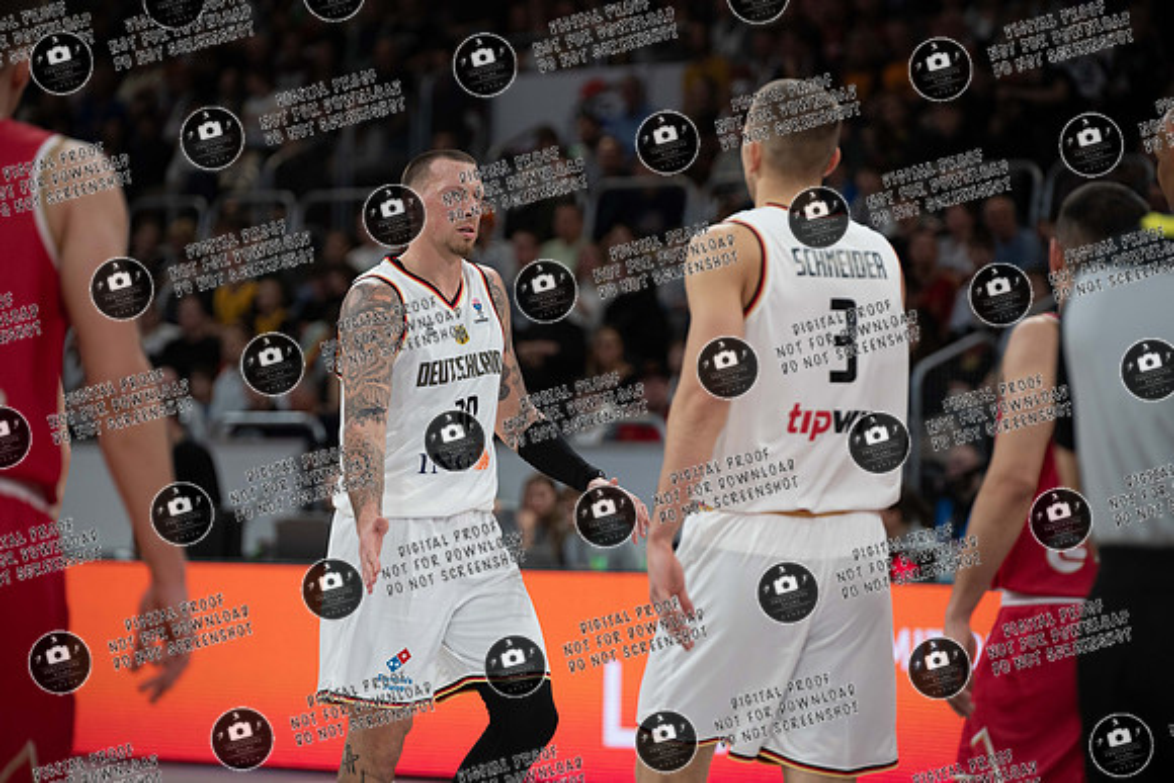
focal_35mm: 165
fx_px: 5382
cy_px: 392
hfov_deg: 12.4
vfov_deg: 8.3
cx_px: 587
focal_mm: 165
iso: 800
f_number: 3.2
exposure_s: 1/1000
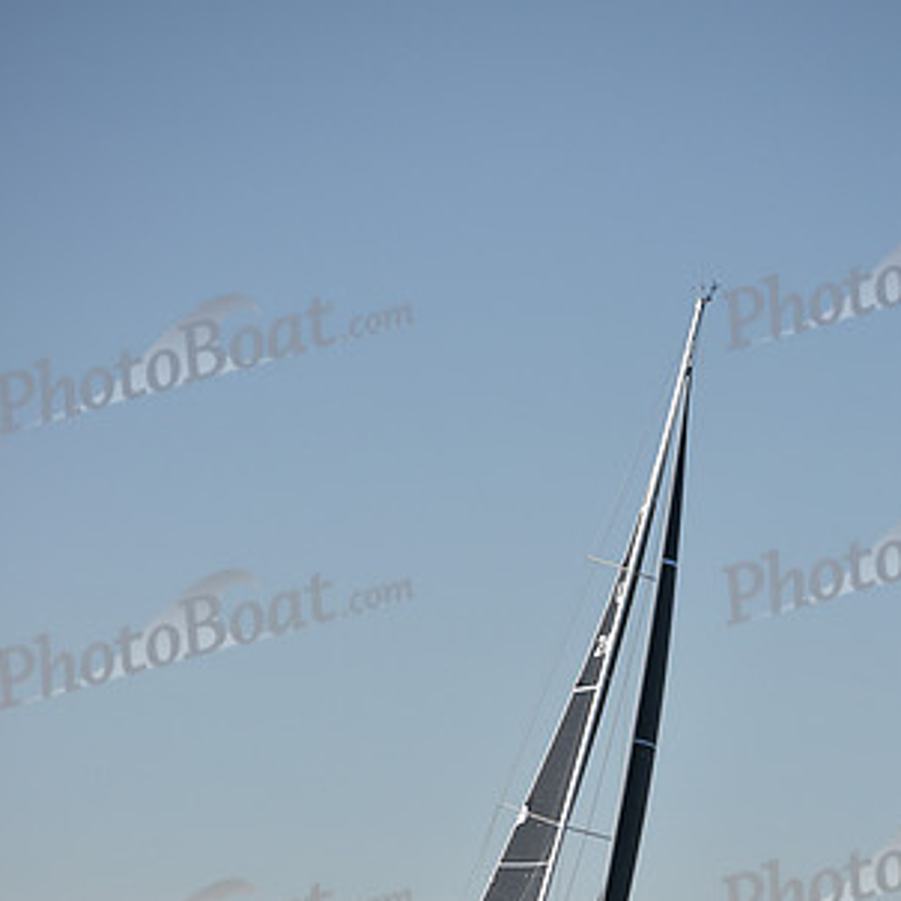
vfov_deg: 8.6
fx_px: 6007
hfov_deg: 8.6
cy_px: 746
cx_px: 568
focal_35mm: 204
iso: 250
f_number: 3.2
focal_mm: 125
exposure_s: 1/1600
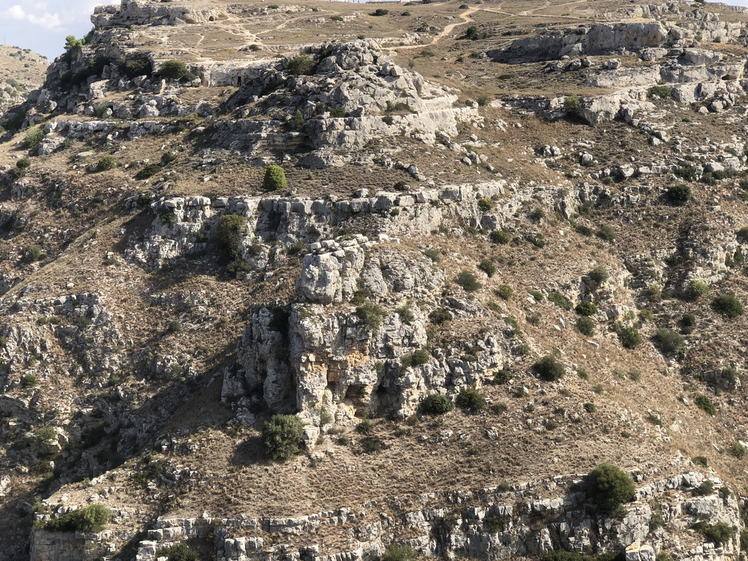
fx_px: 1253
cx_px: 364
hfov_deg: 33.2
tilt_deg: -9.2
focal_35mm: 58
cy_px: 270
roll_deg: +0.8
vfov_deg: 25.2
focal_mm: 6
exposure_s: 1/639
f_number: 2.4
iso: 16
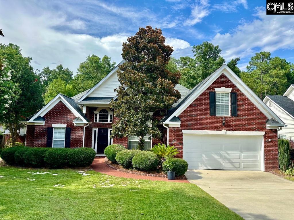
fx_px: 204
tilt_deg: +4.8
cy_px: 110
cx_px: 147
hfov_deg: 71.6
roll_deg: -1.3
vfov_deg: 56.8
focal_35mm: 24
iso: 80
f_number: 1.78
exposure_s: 1/2410
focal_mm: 6.86
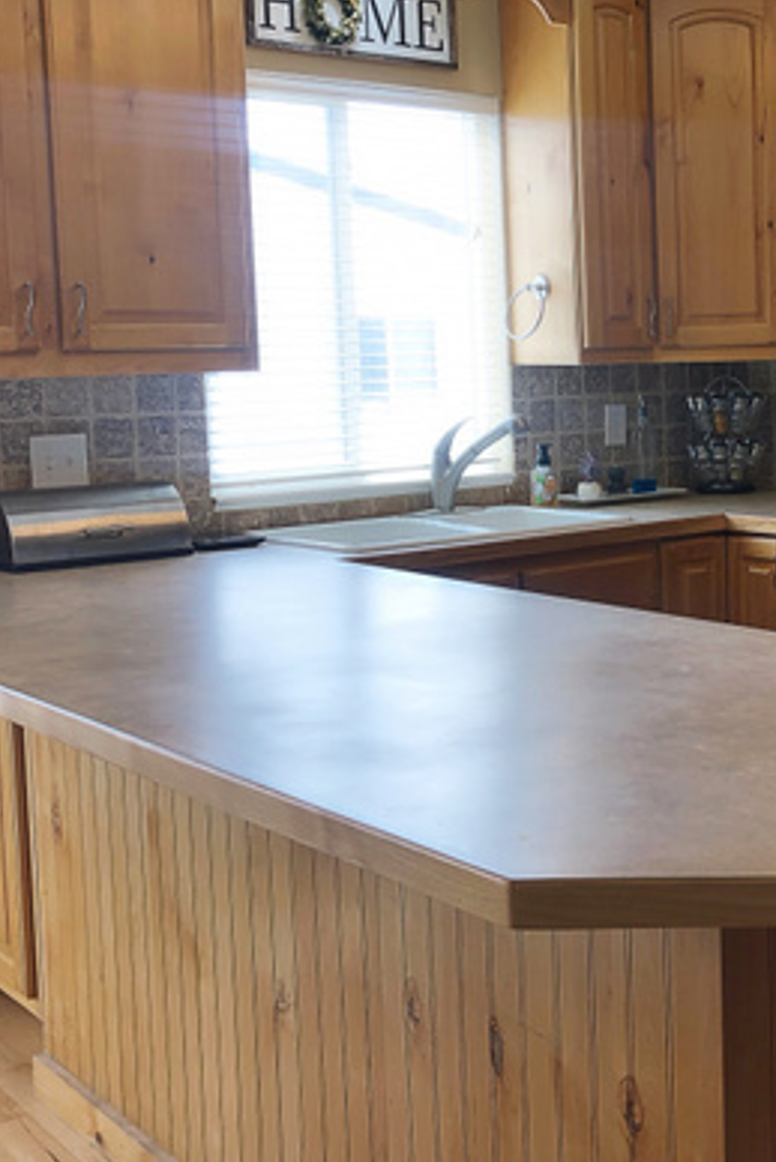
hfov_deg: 26.9
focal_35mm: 48
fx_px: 1550
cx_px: 725
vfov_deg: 41.0
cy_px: 491
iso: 50
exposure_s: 1/120
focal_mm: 3.99
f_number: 1.8
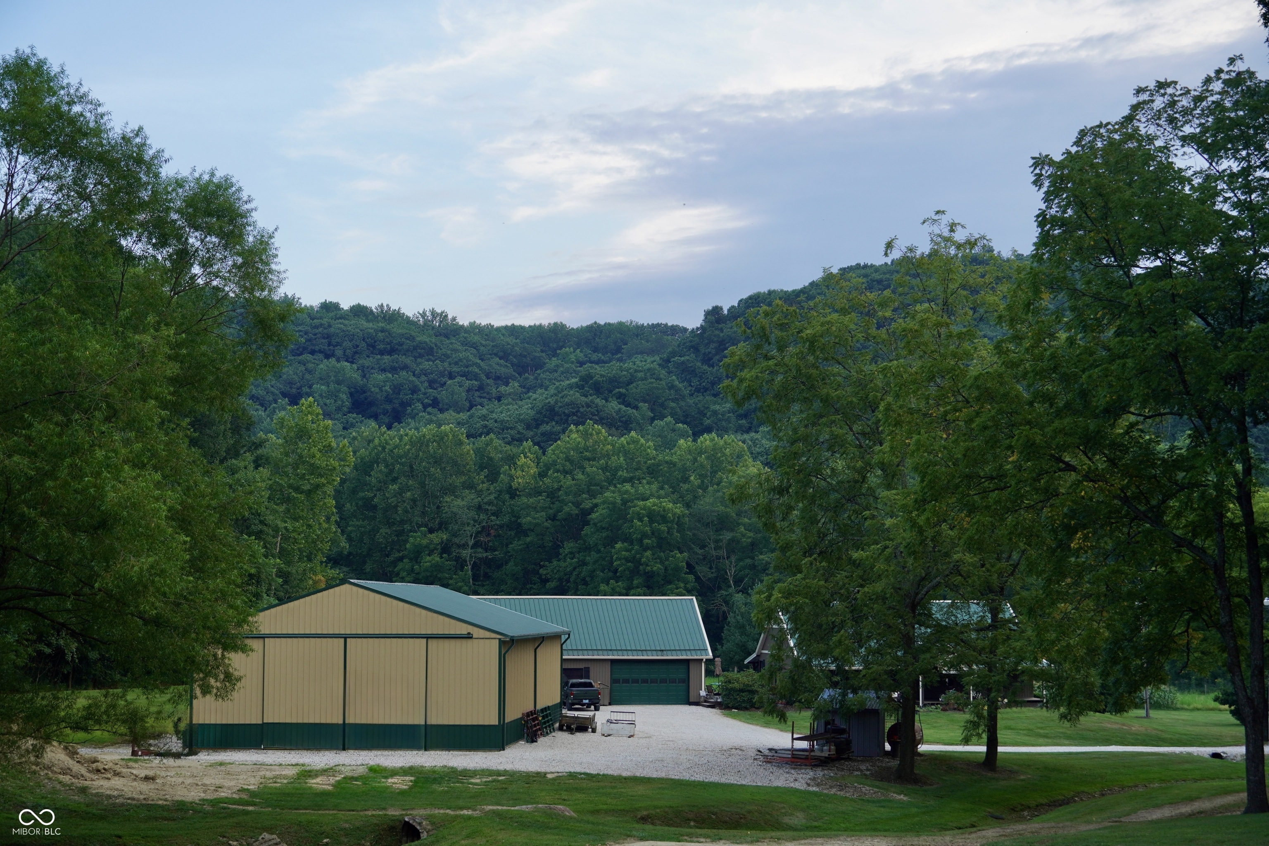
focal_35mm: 56
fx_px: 1956
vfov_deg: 24.4
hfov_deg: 35.9
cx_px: 634
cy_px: 423
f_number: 5.6
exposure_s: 1/80
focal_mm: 37
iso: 100
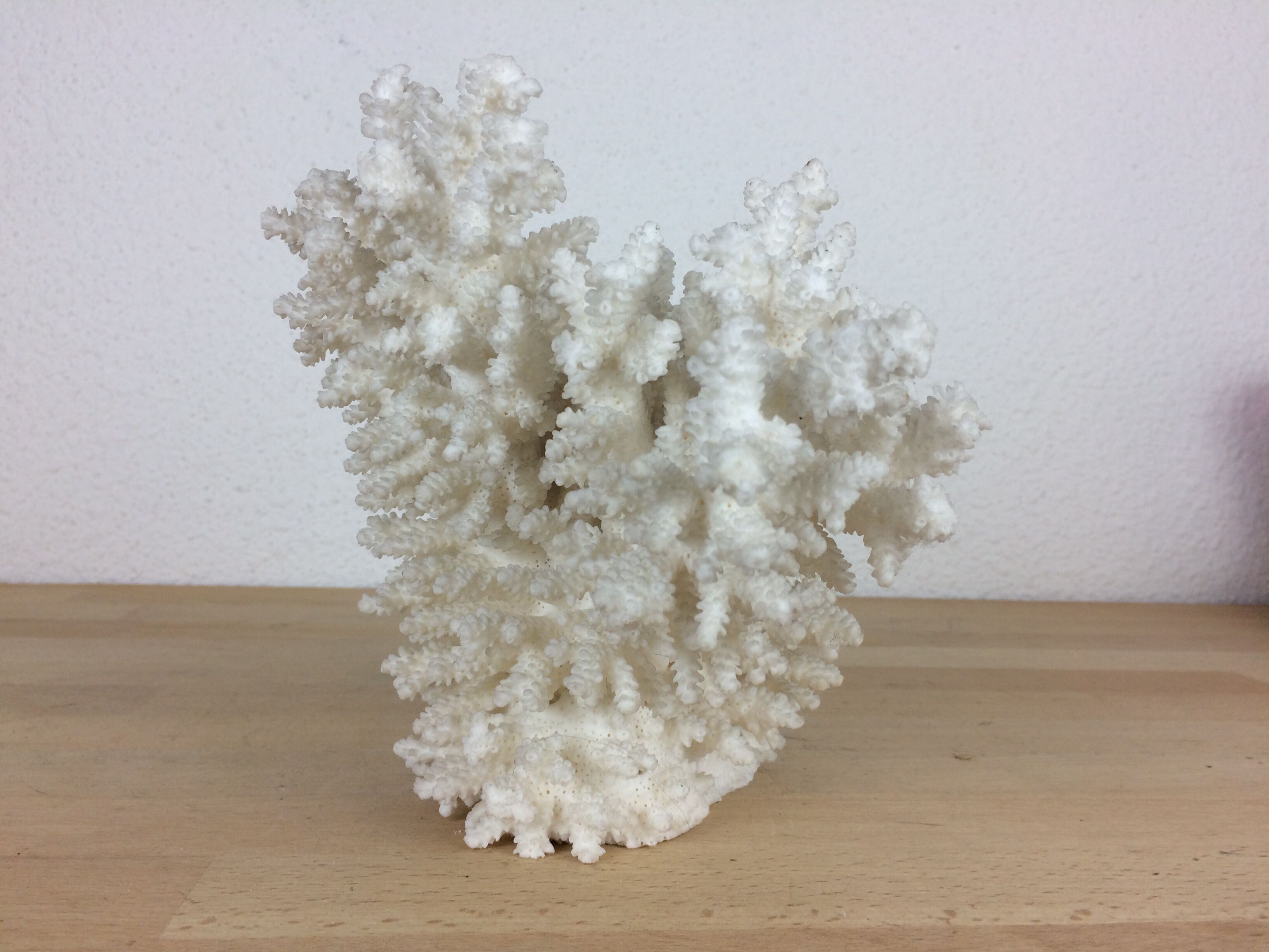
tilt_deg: -2.7
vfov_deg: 48.2
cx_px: 634
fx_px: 1063
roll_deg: -1.2
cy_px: 476
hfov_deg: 61.7
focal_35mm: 29
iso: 40
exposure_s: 1/100
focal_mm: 4.15
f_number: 2.2
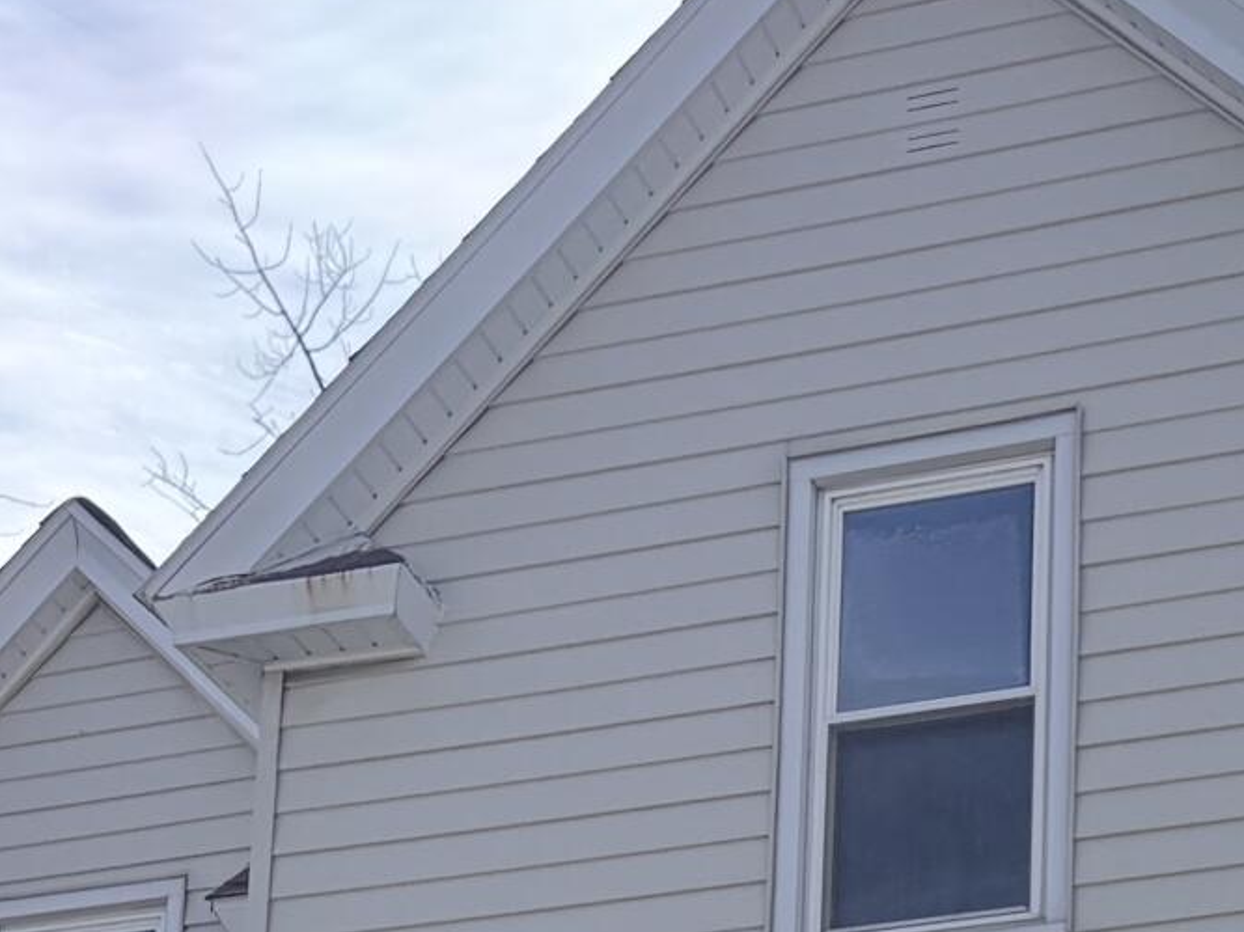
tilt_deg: +15.5
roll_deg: -1.3
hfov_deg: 18.1
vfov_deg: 12.8
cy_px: 1478
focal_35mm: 108
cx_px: 914
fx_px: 3881
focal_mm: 6.76
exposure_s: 1/10309
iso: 125
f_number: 1.78
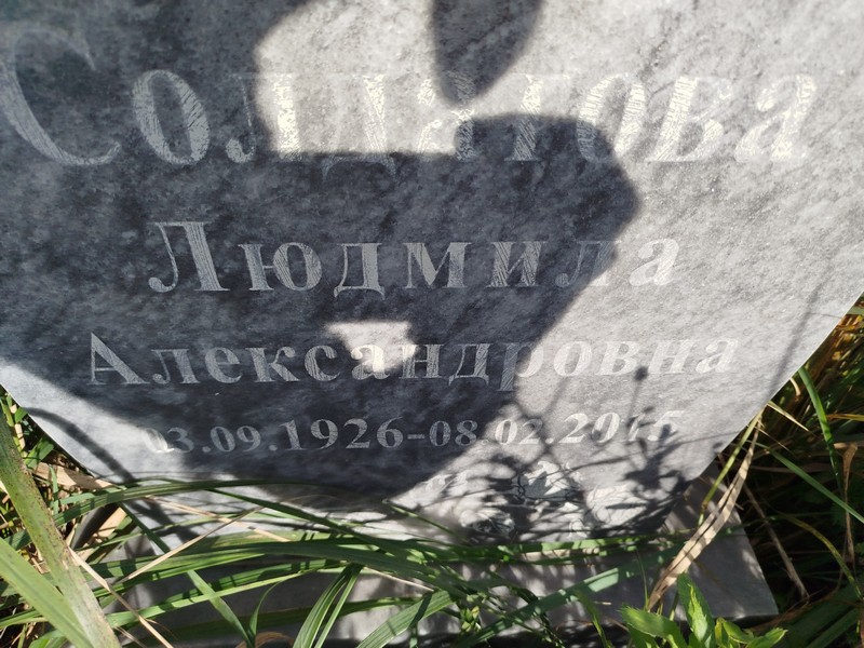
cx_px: 432
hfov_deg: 71.6
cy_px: 324
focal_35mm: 24
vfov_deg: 56.8
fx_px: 599
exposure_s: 1/959
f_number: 1.7
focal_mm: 5.31
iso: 50
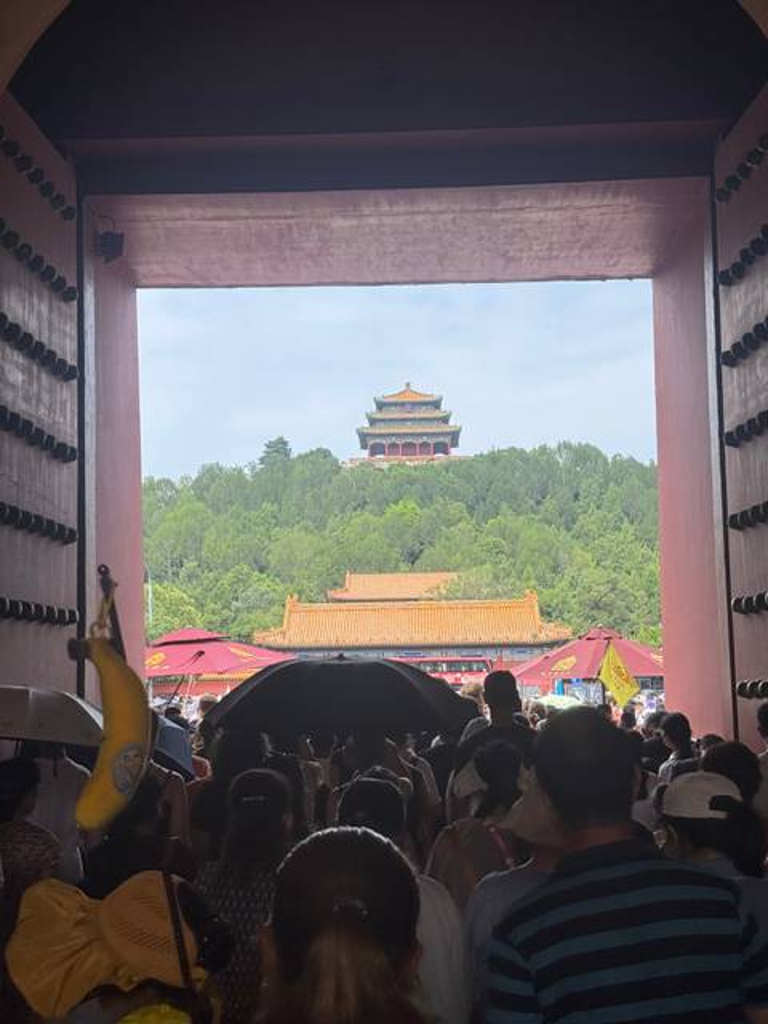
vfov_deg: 39.7
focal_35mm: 48
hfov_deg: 30.3
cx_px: 384
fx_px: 1420
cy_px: 512
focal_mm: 6.76
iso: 64
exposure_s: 1/1770
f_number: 1.78
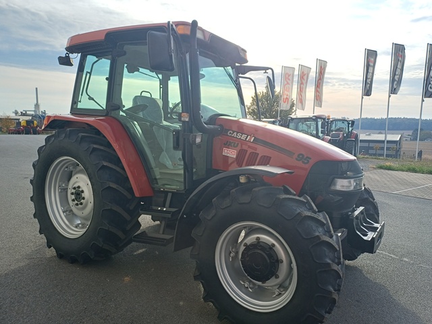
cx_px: 216
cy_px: 162
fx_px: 312
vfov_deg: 54.9
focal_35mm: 25
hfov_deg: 69.4
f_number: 1.8
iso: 50
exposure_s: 1/377
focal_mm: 4.65
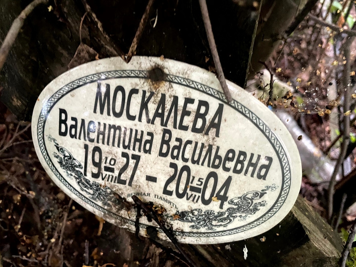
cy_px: 134
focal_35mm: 26
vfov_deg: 53.1
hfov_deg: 67.3
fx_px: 267
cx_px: 178
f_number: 1.6
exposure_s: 1/32
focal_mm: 4.2
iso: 640
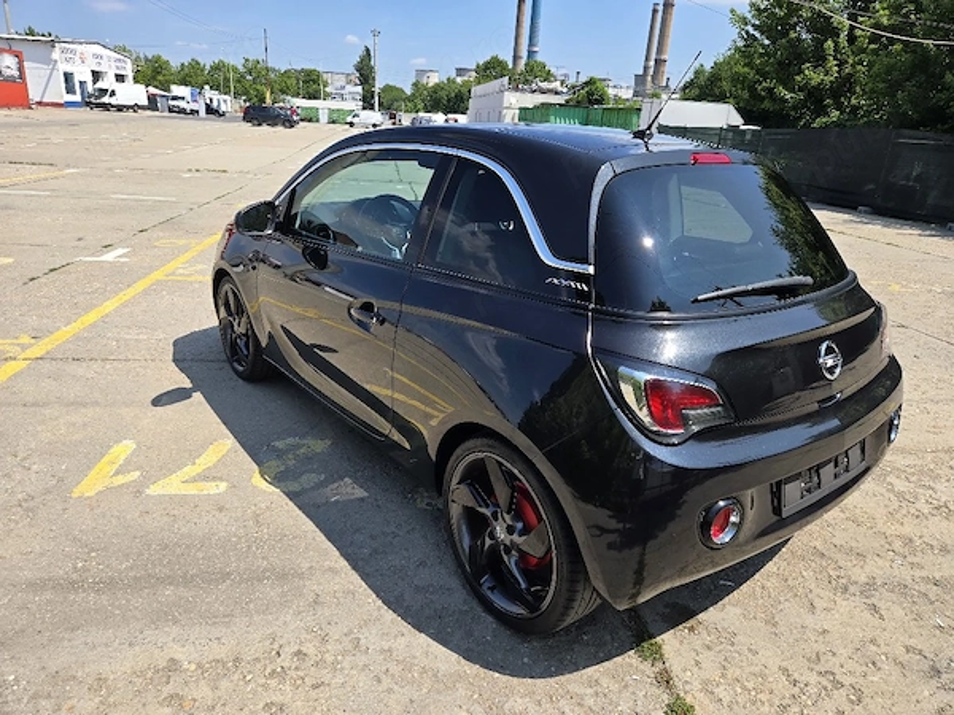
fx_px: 634
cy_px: 358
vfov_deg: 58.9
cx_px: 477
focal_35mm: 23
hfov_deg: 73.9
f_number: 1.8
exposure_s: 1/3333
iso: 64
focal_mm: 5.4
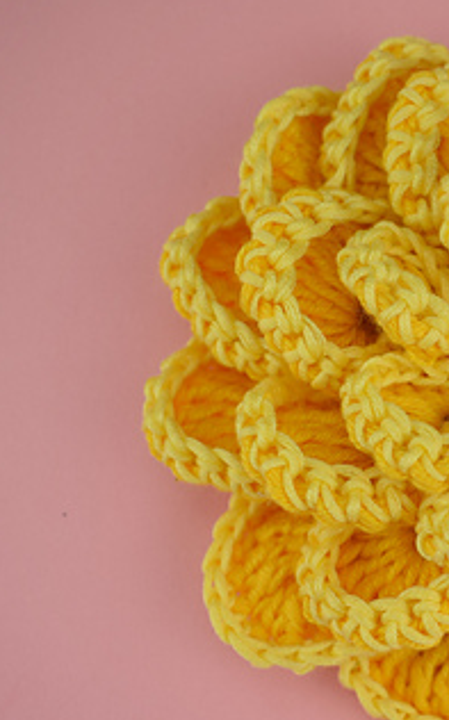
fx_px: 1216
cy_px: 439
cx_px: 479
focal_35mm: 62
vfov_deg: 32.9
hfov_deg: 20.1
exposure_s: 1/320
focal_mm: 20
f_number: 5
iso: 250
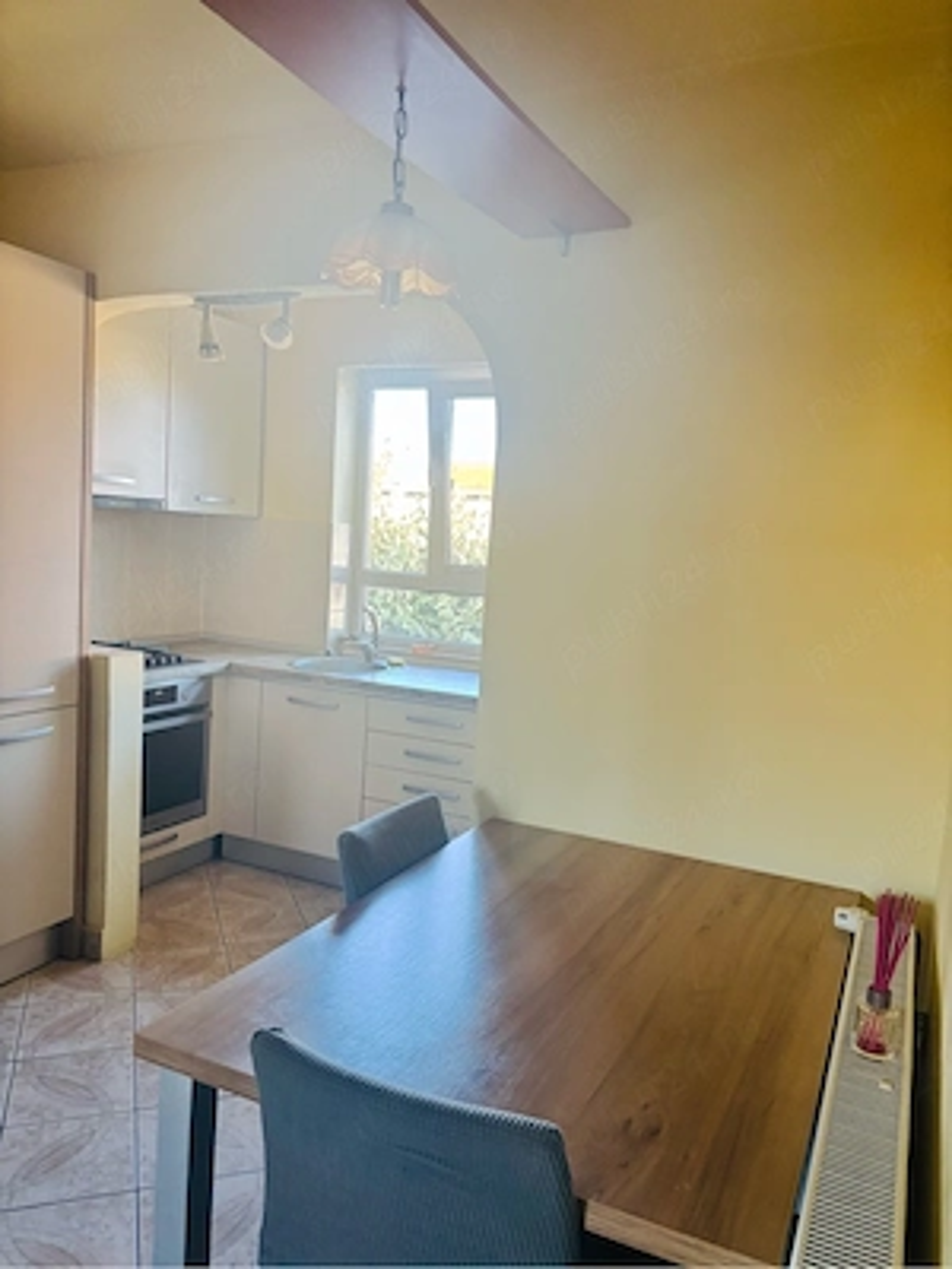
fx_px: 953
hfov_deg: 53.1
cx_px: 476
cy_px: 634
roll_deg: -3.9
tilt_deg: -5.6
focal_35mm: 26
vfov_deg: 67.3
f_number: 1.6
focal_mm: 5.96
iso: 125
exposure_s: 1/75
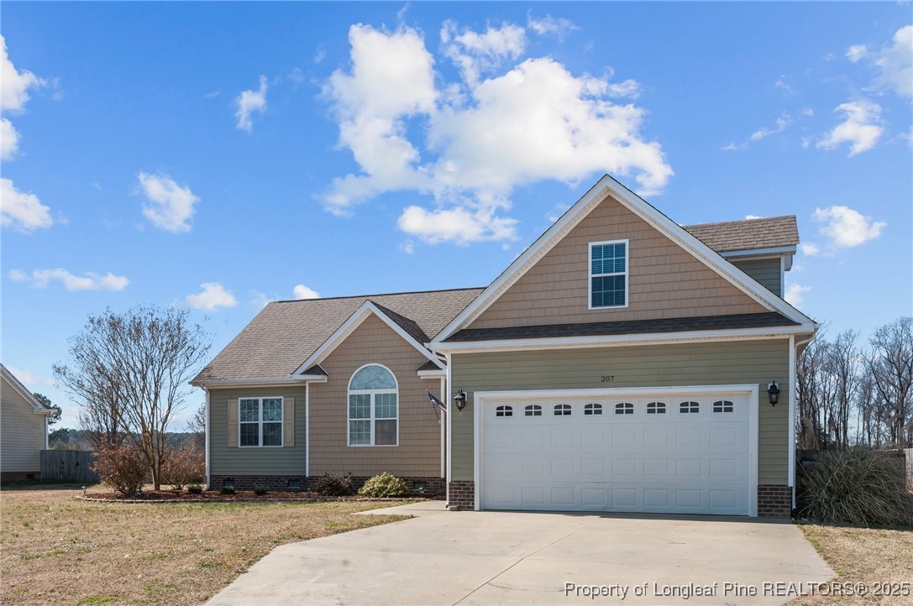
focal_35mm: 29
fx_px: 735
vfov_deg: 44.9
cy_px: 303
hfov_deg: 63.7
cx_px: 456
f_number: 9
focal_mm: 29
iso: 400
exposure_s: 1/320
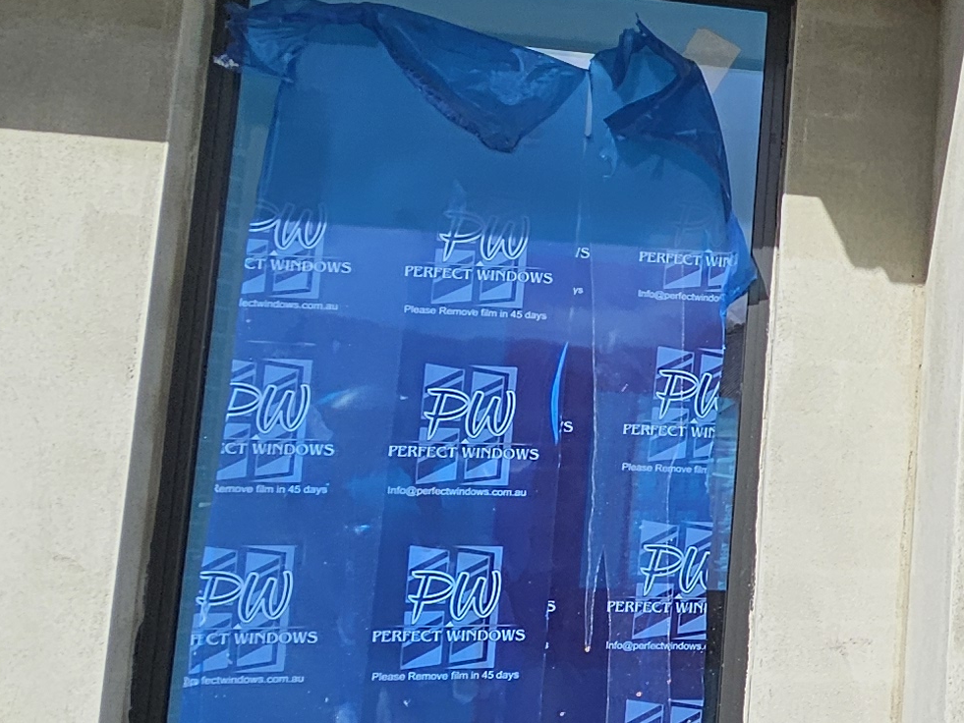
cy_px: 298
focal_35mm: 53
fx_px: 1476
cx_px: 1216
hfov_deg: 29.8
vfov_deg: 27.5
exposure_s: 1/3372
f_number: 2.2
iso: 50
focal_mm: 2.2
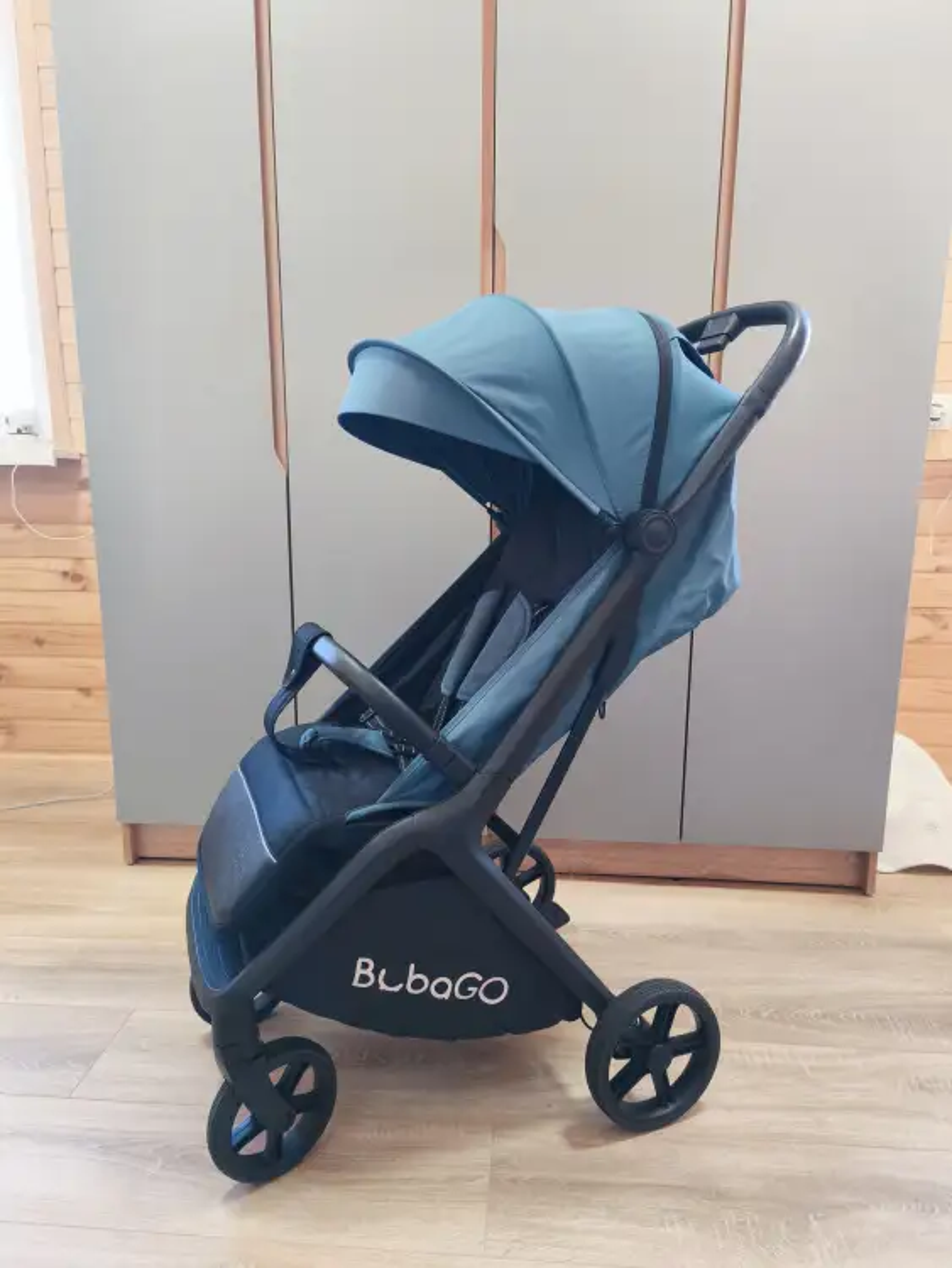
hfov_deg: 58.9
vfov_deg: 73.9
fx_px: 843
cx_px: 476
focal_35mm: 23
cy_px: 634
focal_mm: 5.35
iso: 250
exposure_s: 1/50
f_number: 1.7
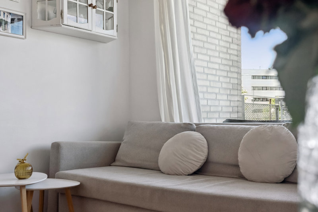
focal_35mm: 43
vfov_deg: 31.2
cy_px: 106
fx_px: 380
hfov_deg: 45.4
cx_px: 159
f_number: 6.3
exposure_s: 1/160
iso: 500
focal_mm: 29
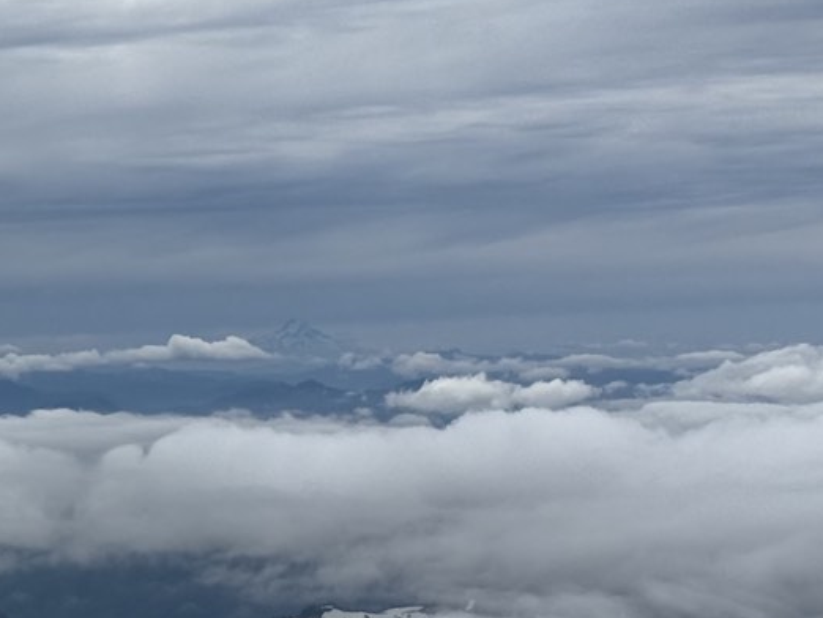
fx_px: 3497
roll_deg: +0.2
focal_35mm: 147
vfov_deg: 10.1
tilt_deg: -1.1
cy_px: 369
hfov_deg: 12.8
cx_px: -382
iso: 50
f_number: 1.78
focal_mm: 6.76
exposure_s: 1/11364
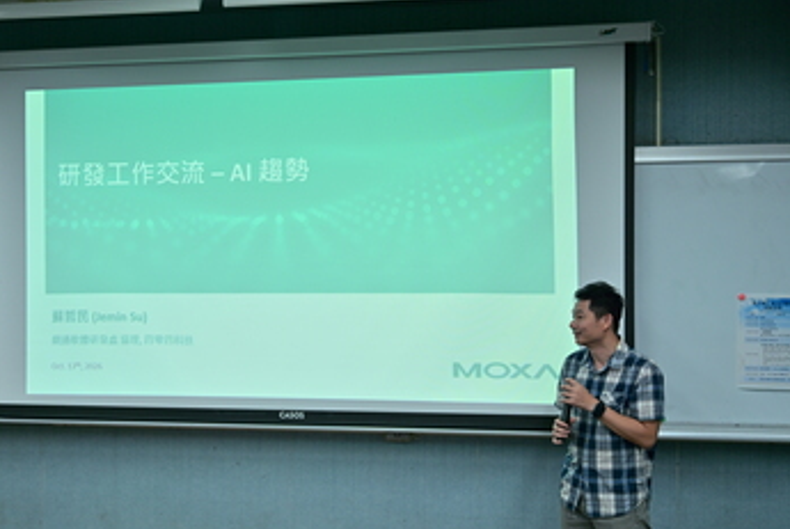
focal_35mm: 44
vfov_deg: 30.6
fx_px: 967
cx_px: 355
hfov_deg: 44.4
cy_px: 285
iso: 160
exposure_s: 1/100
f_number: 2.8
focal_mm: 38
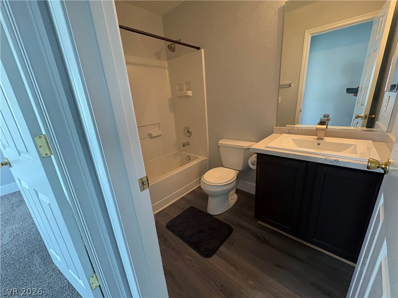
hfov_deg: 102.1
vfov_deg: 85.7
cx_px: 199
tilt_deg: -17.1
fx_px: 161
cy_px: 149
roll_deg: +4.1
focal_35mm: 14
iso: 320
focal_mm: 2.22
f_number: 2.2
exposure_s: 1/60
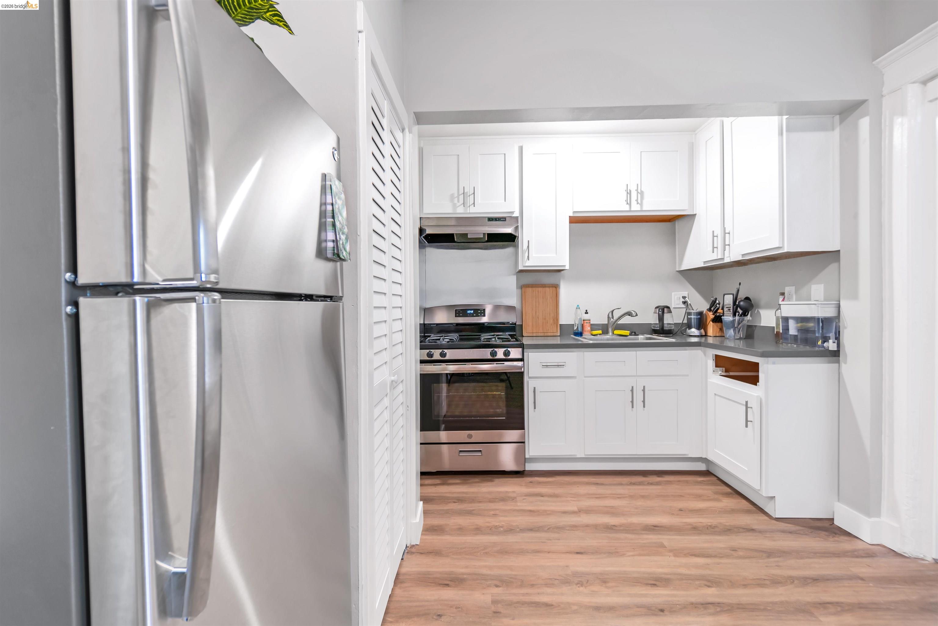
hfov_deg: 100.4
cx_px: 469
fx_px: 391
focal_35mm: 15
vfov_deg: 77.3
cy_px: 313
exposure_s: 1/20
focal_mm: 10
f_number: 4
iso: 100
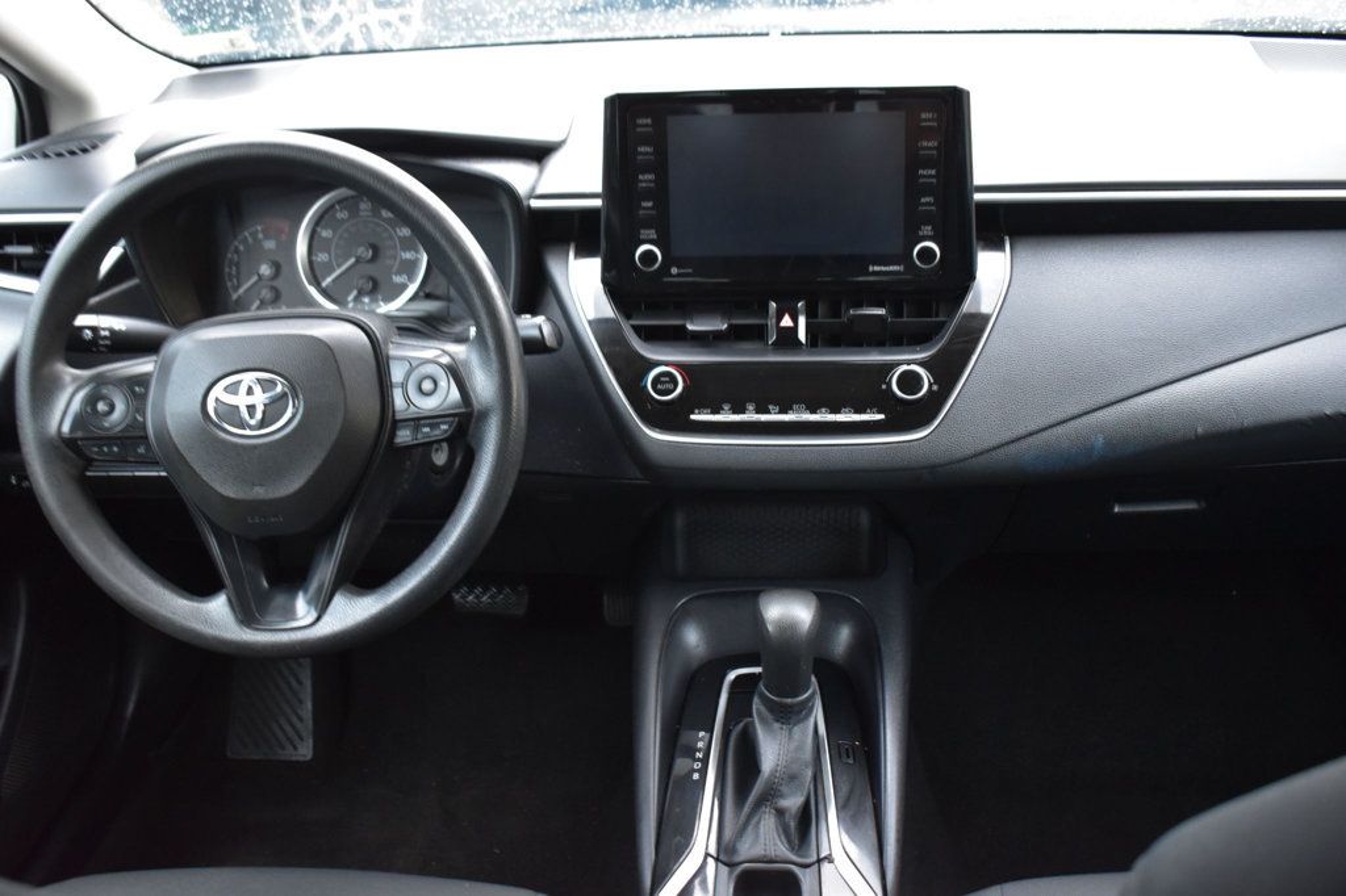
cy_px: 448
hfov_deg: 49.6
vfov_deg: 34.2
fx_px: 1458
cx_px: 673
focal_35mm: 39
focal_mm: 26
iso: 1600
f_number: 4
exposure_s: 1/3
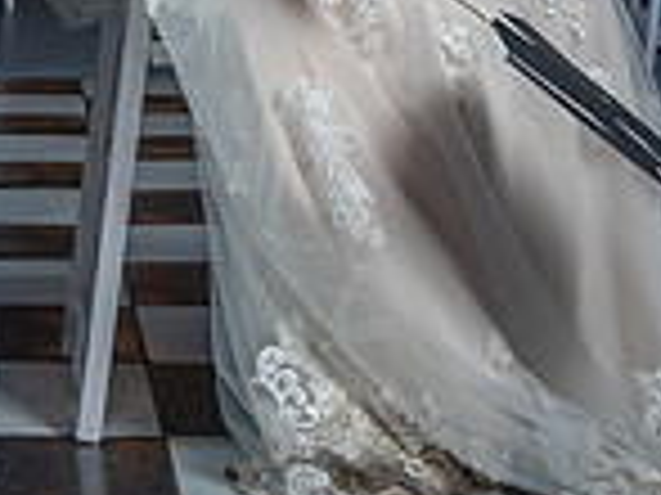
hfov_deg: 16.6
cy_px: -317
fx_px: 2232
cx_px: 39
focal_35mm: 117
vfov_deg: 11.9
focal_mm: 29
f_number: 5.6
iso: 2000
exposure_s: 1/250
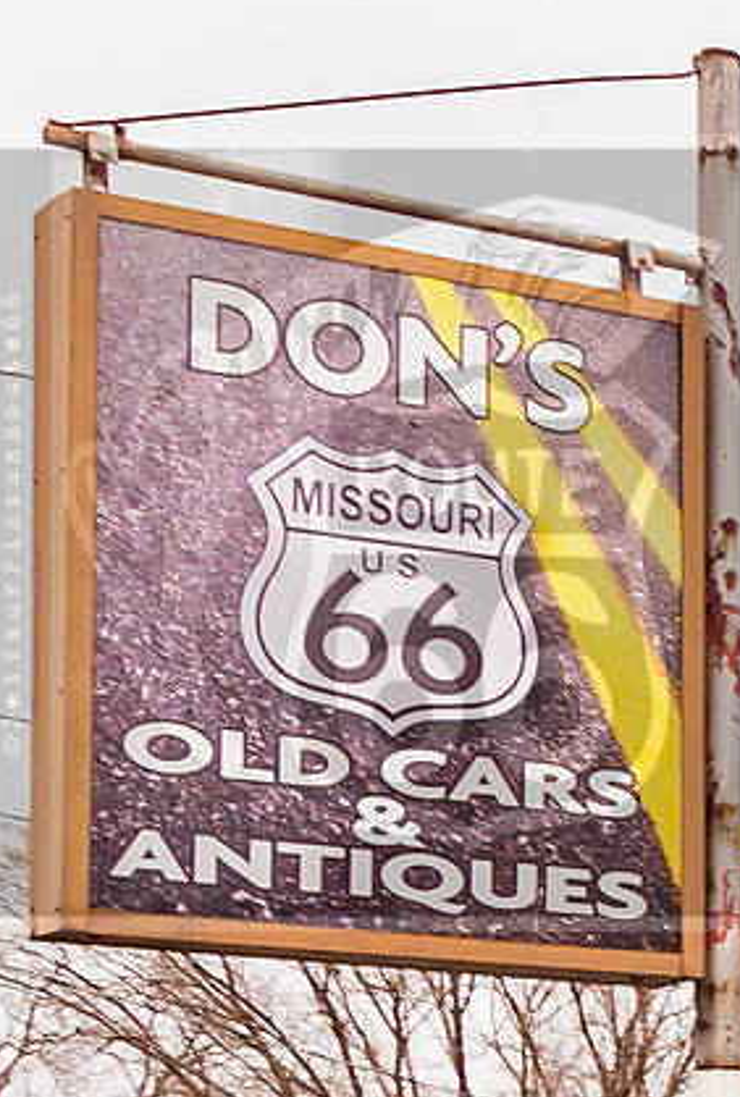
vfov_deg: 15.1
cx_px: 2465
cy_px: 1277
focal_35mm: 131
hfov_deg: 8.3
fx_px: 4006
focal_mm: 18
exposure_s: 1/500
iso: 400
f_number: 5.6
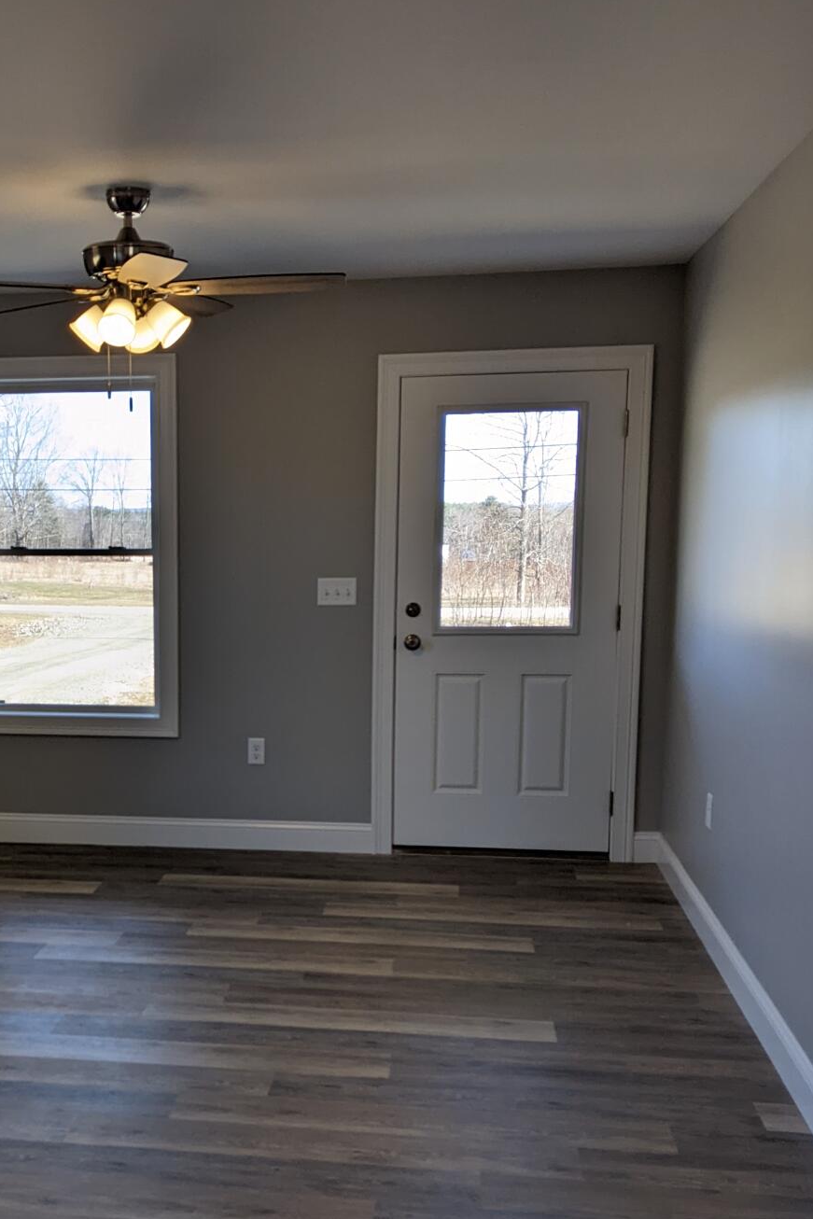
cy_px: 744
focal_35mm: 43
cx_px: 145
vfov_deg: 45.1
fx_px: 1456
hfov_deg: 30.3
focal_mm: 4.44
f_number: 1.8
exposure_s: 1/301
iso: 49
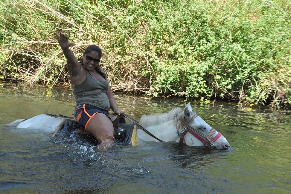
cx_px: 146
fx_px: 412
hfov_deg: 38.9
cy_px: 97
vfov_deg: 26.5
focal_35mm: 51
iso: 2500
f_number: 22
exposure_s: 1/160
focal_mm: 34
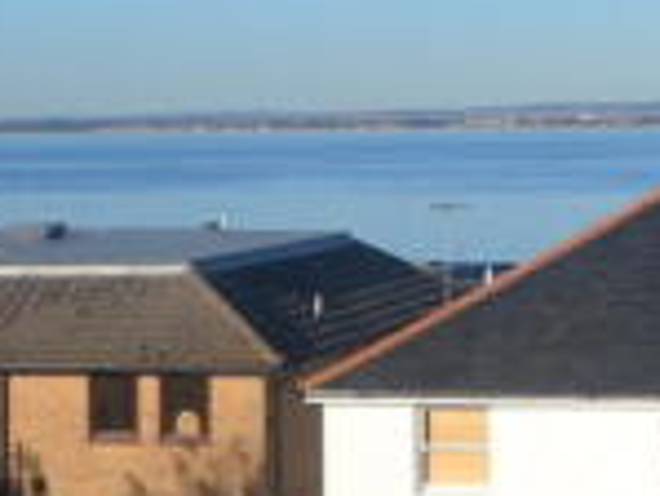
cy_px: -140
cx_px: 498
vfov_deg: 11.4
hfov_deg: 15.4
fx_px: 2423
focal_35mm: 127
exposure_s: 1/250
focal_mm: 20
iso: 100
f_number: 8
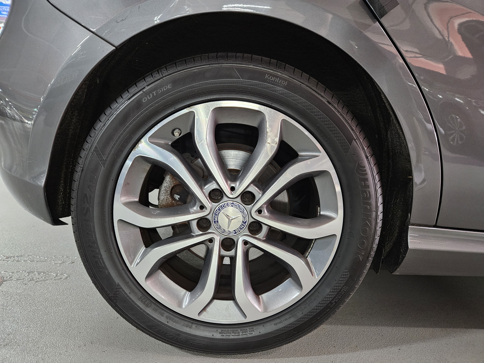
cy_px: 182
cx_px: 242
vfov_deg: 58.9
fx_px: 322
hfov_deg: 73.9
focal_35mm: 23
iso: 640
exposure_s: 1/40
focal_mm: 5.4
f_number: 1.8
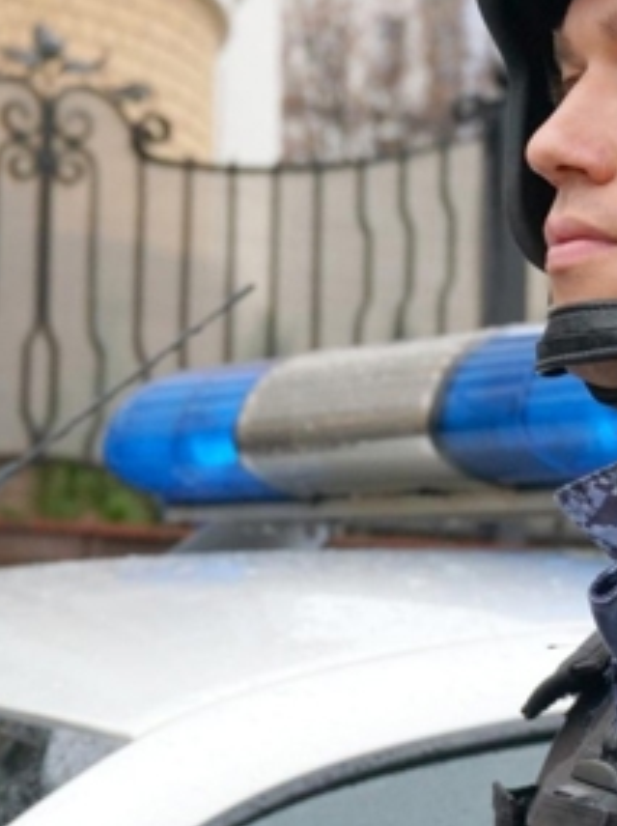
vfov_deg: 17.3
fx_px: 2715
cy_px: 351
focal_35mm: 114
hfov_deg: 13.0
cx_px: 339
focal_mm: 30
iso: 800
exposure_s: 1/160
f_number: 4.5
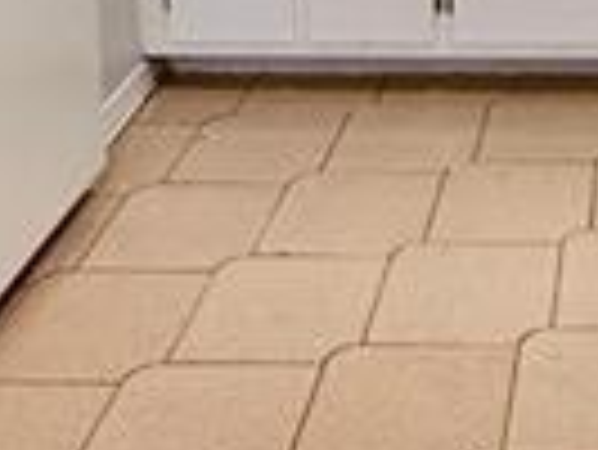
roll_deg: -0.7
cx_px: 634
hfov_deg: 22.9
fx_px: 1401
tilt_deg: -6.7
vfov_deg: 15.9
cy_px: -320
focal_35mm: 81
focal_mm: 2.22
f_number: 2.2
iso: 250
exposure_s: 1/120
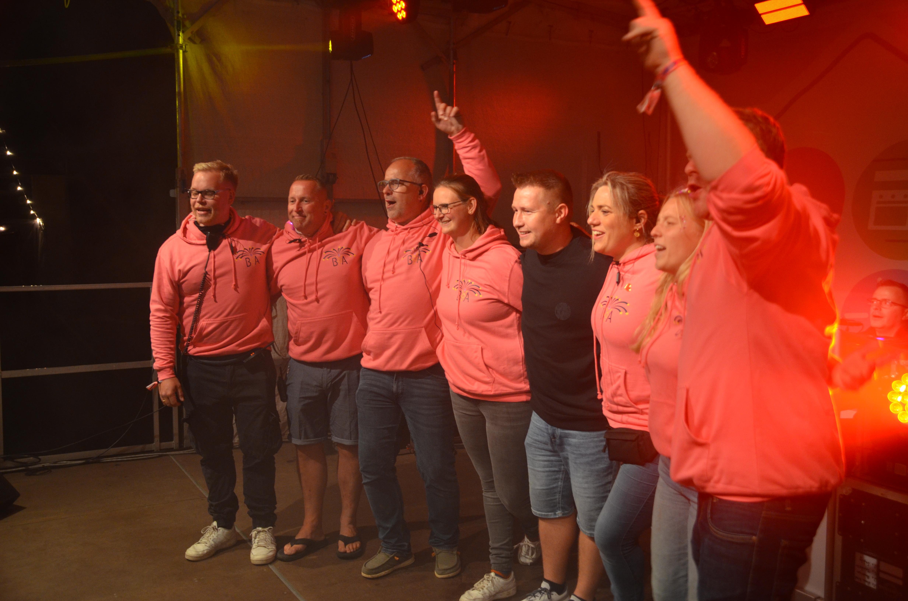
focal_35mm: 34
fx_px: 868
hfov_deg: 55.2
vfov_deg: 38.2
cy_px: 300
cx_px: 454
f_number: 4
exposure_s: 1/60
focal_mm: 23
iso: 800
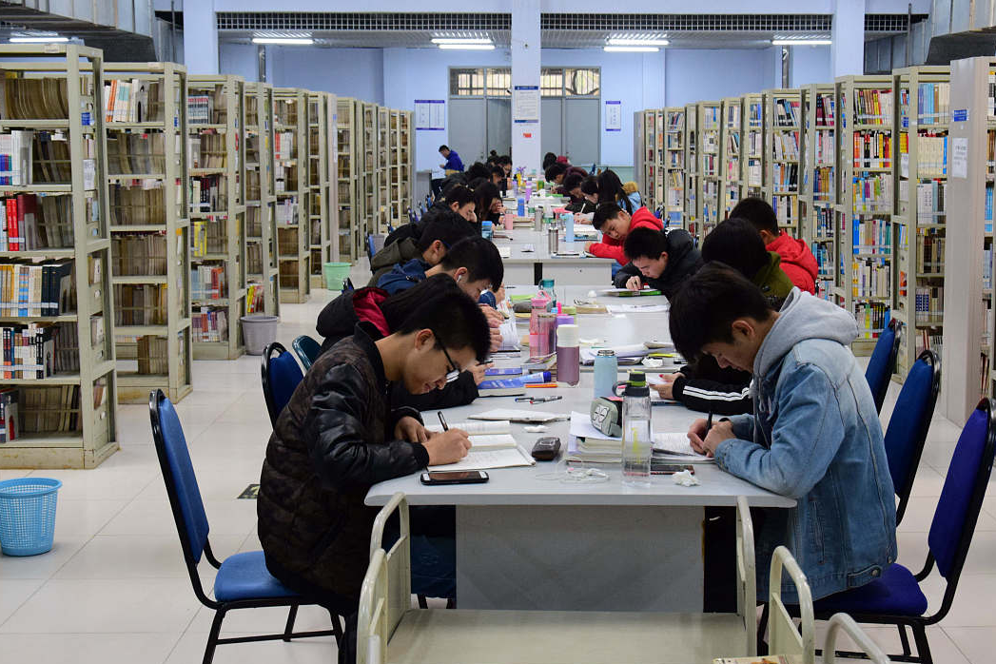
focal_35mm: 55
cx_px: 566
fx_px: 1522
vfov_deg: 24.6
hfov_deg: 36.2
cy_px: 320
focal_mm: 32
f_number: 5.6
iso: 1600
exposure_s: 1/50
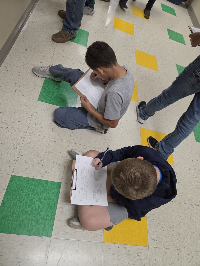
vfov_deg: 73.9
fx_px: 177
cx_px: 100
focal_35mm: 23
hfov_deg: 58.9
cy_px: 133
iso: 200
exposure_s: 1/120
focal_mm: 5.4
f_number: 1.8
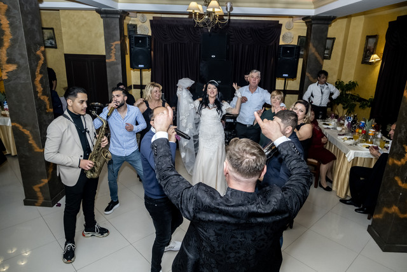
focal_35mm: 24
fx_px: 271
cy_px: 136
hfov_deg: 73.7
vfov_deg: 53.2
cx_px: 204
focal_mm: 16
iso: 2000
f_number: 2.8
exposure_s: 1/125
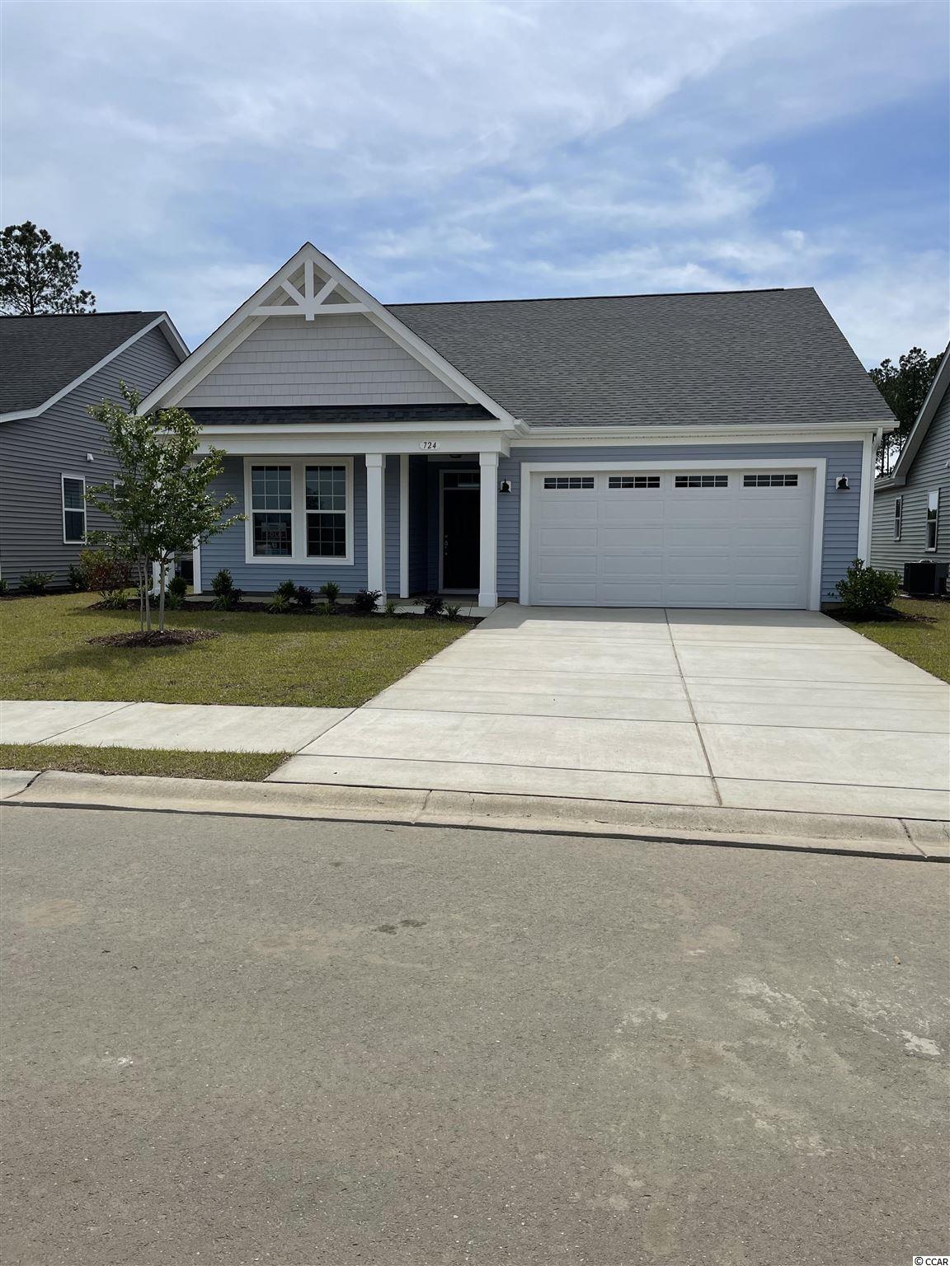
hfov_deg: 53.1
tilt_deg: -4.4
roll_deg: +0.7
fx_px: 951
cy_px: 633
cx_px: 475
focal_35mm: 26
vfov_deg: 67.3
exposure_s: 1/6897
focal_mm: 4.2
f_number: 1.6
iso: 32
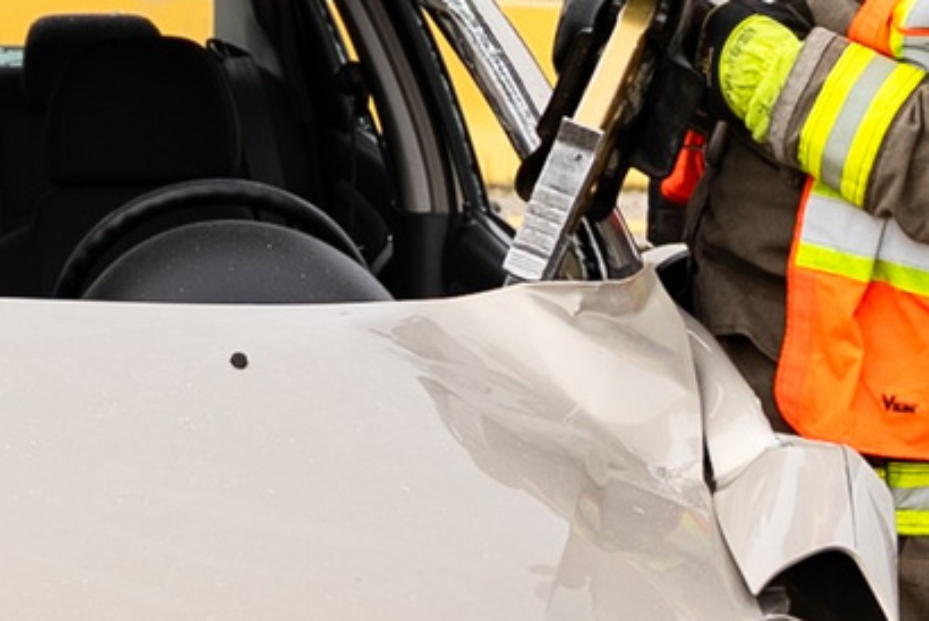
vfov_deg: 8.1
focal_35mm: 169
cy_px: 250
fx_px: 4364
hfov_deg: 11.8
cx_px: -253
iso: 100
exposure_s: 1/1600
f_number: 2.8
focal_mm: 24
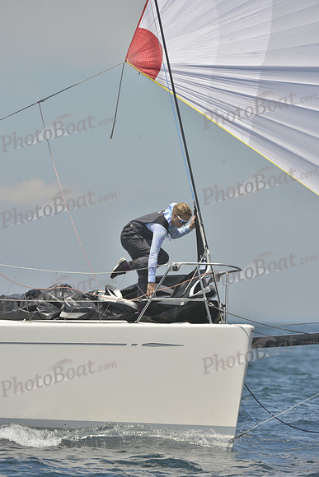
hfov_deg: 4.4
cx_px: 160
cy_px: 238
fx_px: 4118
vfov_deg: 6.6
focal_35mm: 310
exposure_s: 1/800
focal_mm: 310
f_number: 10
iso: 280
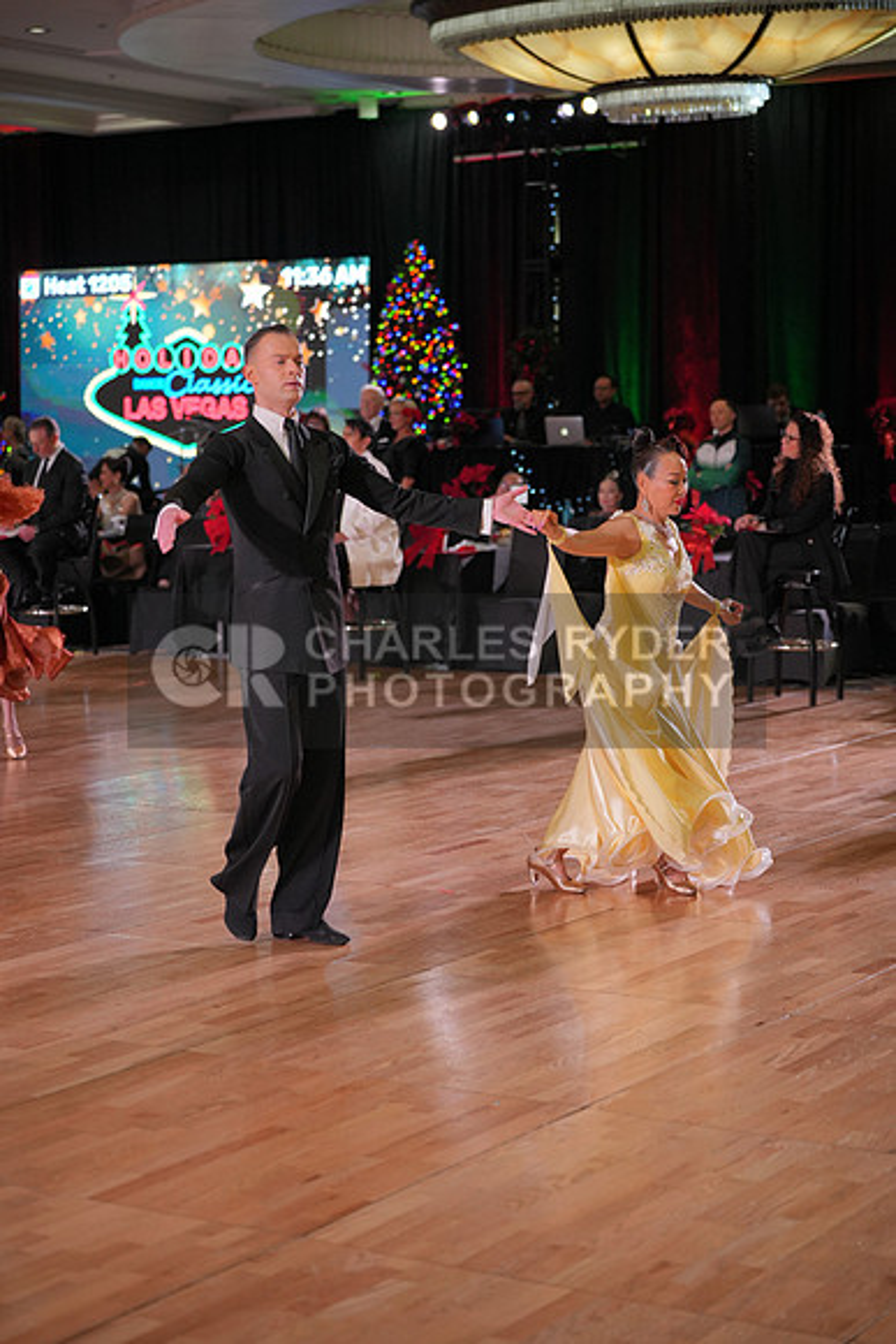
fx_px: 2612
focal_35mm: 70
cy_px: 672
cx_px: 448
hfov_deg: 19.5
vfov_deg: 28.8
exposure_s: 1/500
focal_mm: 70
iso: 1250
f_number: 2.8
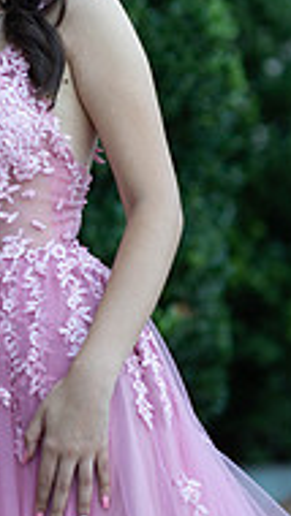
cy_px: 250
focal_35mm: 211
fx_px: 2892
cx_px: -26
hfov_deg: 5.7
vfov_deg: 10.2
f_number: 2
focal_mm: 85
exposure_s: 1/640
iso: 250
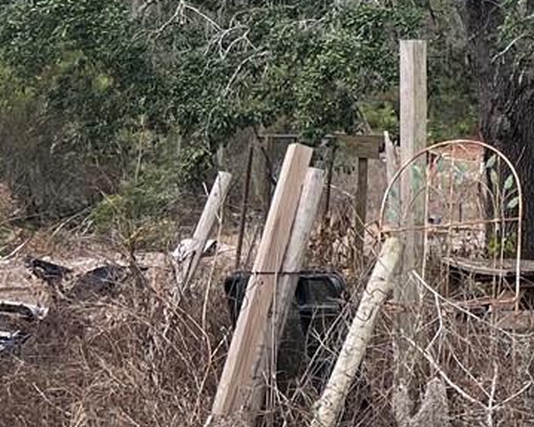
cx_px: 1156
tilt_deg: +2.9
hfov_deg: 13.7
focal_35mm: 113
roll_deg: +0.9
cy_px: 88
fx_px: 1785
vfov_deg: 13.6
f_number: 1.5
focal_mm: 5.7
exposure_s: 1/700
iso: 50
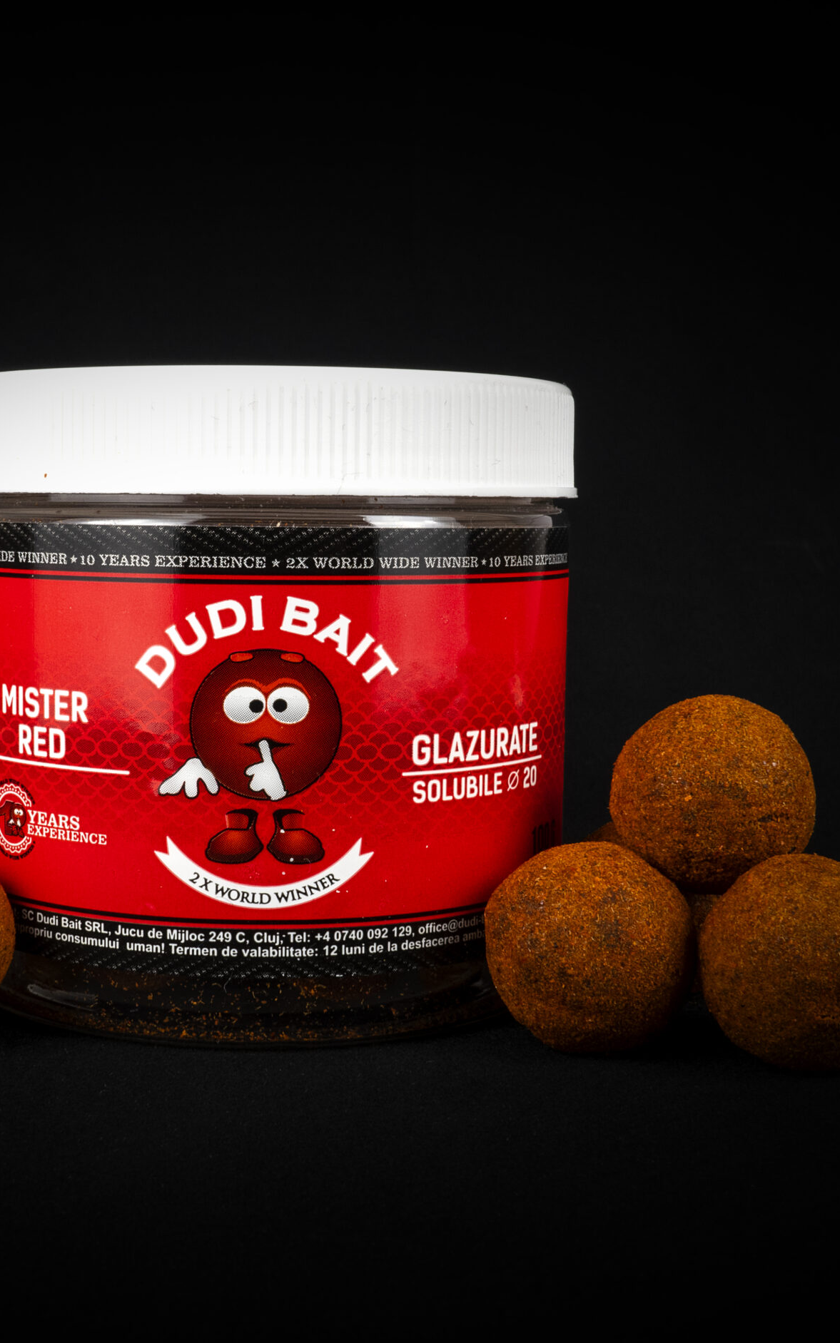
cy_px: 677
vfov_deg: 41.1
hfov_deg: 26.2
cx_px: 266
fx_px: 1795
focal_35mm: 49
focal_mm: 17
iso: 200
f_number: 14
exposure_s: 1/20
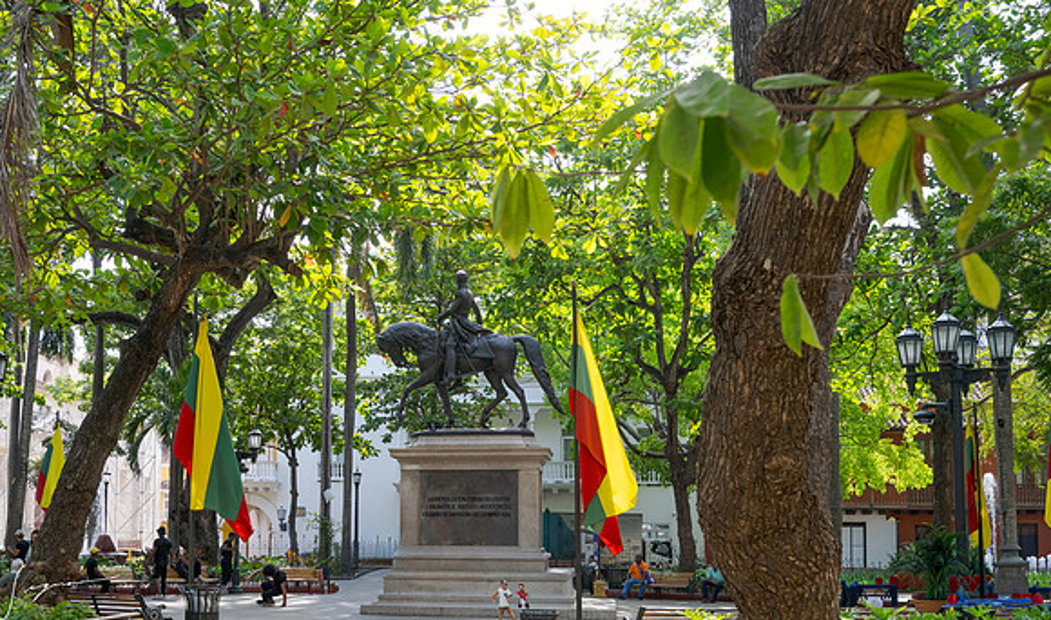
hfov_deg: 48.8
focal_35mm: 40
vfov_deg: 30.0
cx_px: 367
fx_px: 1139
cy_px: 456
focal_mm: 30
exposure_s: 1/250
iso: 400
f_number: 7.1
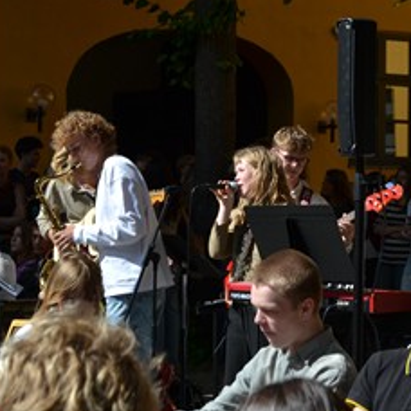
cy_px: 151
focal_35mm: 126
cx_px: 258
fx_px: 1692
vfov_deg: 13.8
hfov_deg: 13.8
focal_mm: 45
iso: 100
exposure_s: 1/250
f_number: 8
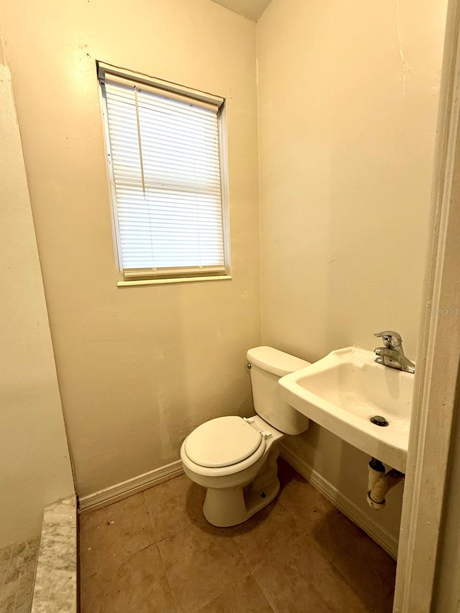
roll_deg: +1.8
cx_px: 220
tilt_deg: -8.7
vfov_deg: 98.2
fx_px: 266
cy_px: 311
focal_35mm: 15
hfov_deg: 81.7
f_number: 2.2
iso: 160
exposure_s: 1/60
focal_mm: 2.22
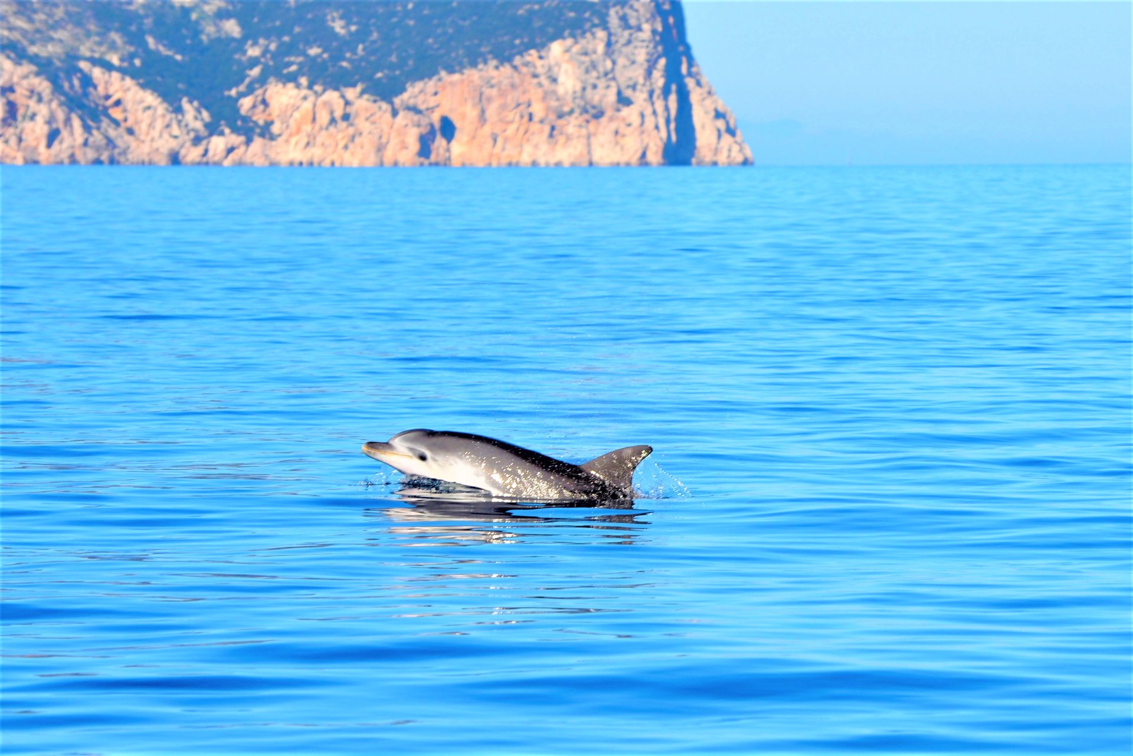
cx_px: 566
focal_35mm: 145
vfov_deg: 9.5
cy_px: 378
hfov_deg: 14.2
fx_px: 4564
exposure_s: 1/800
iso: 200
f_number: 7.1
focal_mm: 145
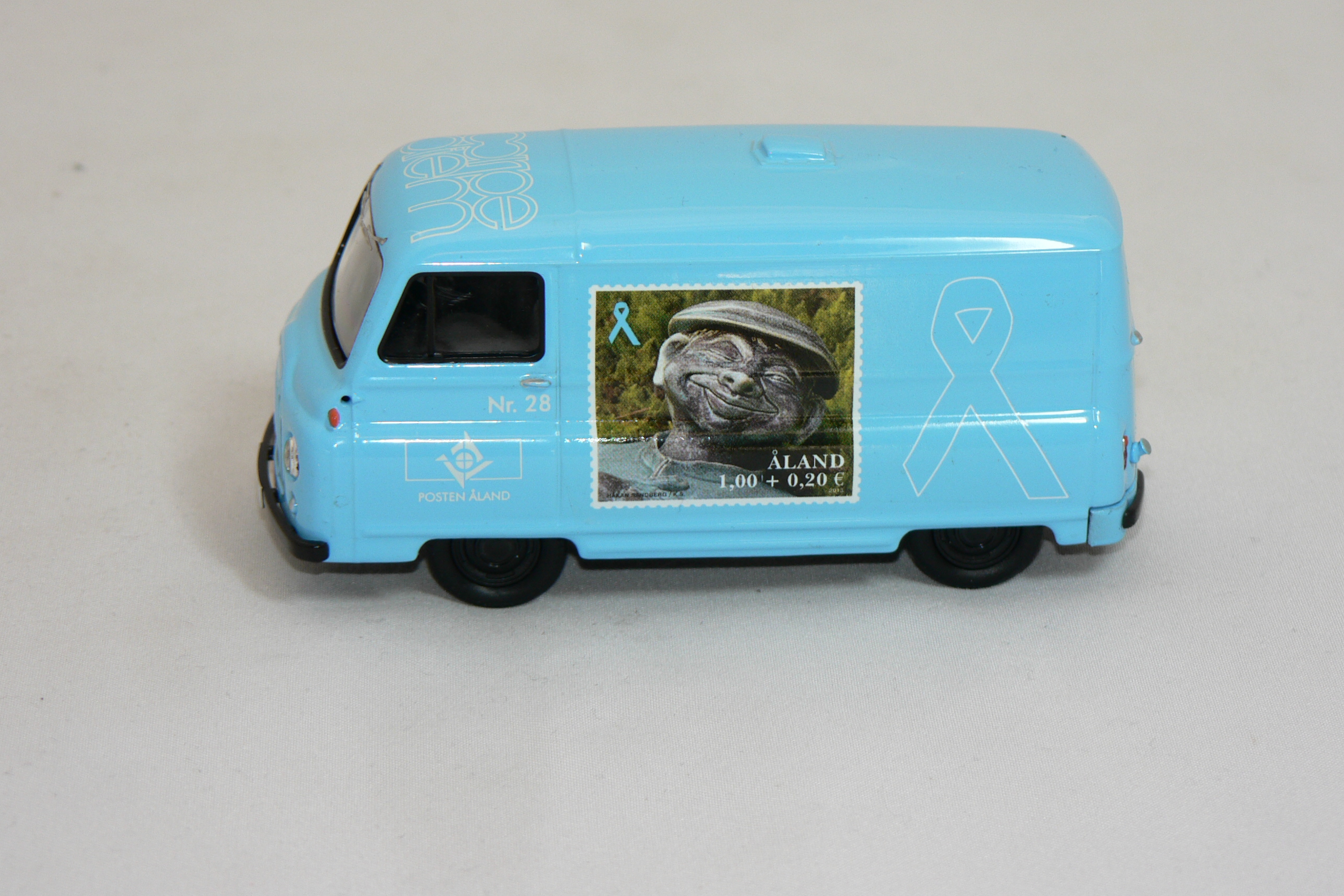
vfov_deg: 11.1
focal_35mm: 124
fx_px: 4629
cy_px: 398
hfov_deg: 16.5
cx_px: 672
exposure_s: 1/60
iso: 80
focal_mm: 19.9
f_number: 3.2
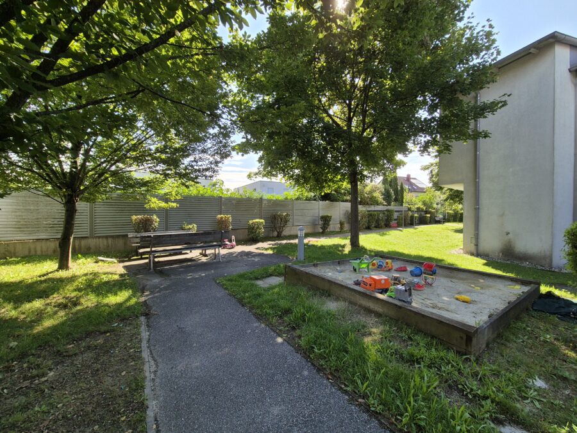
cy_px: 216
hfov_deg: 106.2
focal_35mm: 13
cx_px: 288
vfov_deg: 89.9
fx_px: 217
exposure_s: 1/762
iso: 50
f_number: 2.2
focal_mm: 2.2
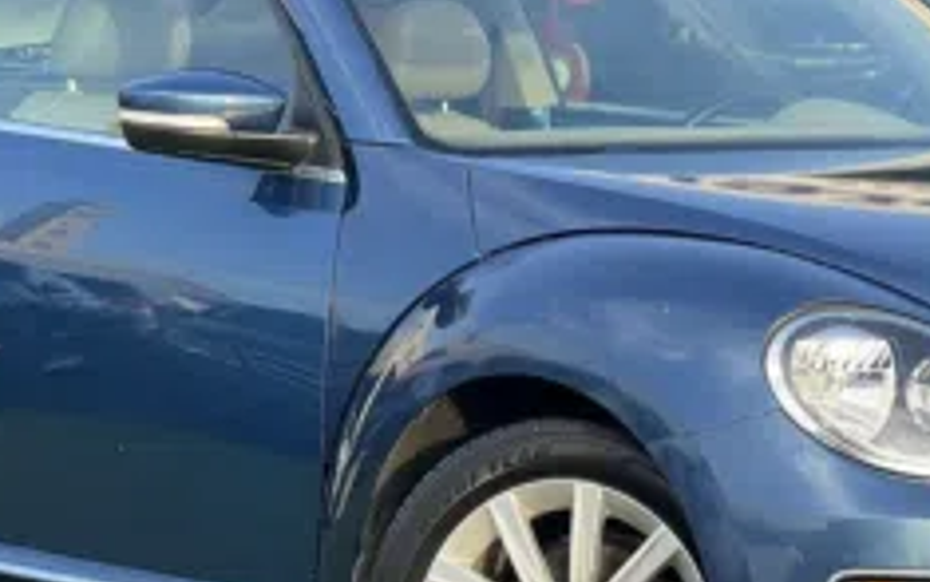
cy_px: 154
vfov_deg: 5.9
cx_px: 574
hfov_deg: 9.4
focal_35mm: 222
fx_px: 5628
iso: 50
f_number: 2.8
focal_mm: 9
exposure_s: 1/121
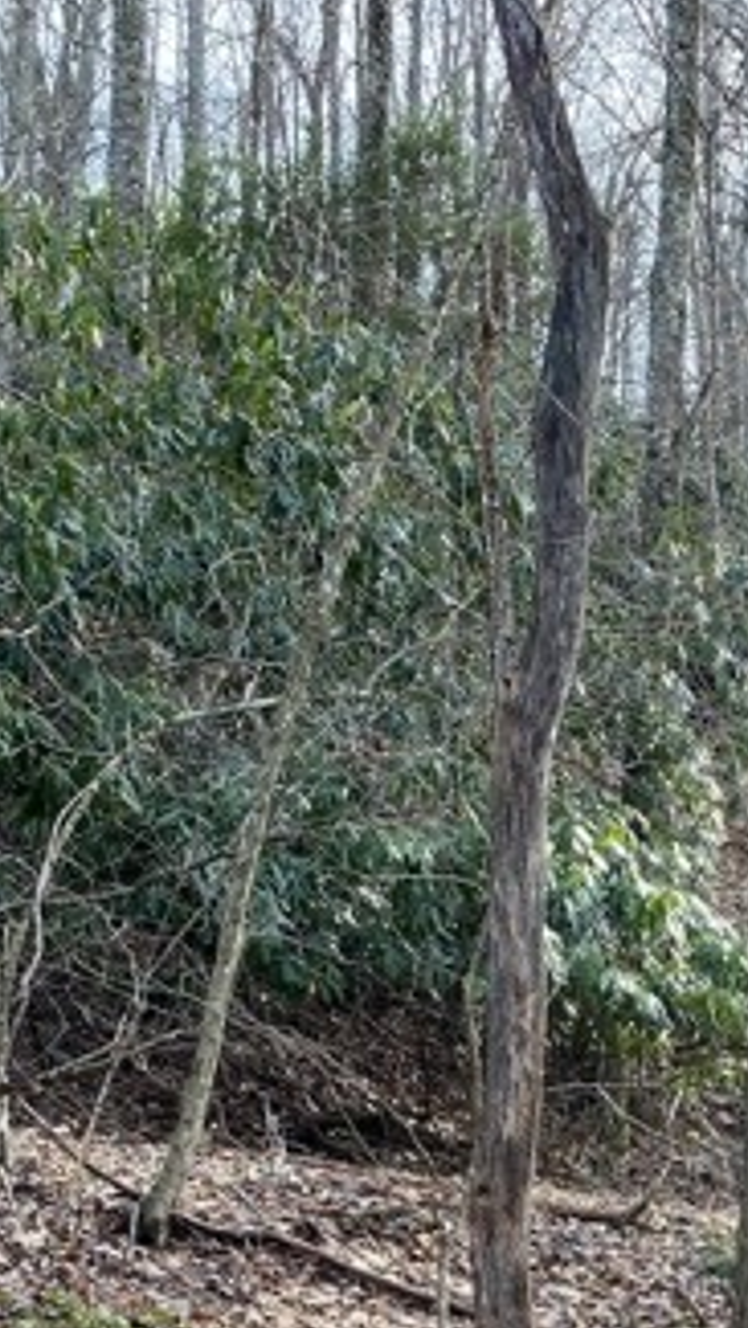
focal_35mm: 67
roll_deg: -1.6
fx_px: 2361
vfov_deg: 28.4
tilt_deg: +1.0
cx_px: 911
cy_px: 1475
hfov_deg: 17.2
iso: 32
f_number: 1.8
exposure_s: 1/154
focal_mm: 4.25
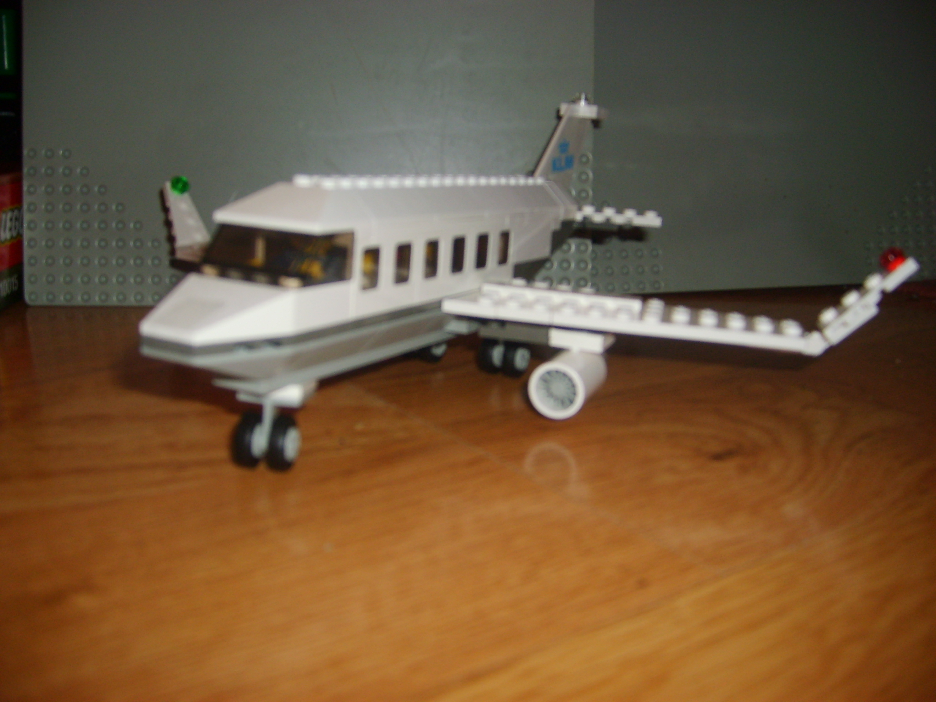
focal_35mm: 35
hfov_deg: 52.6
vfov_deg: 40.7
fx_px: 946
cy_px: 351
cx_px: 468
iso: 100
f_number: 2.8
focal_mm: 5.8
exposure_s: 1/45
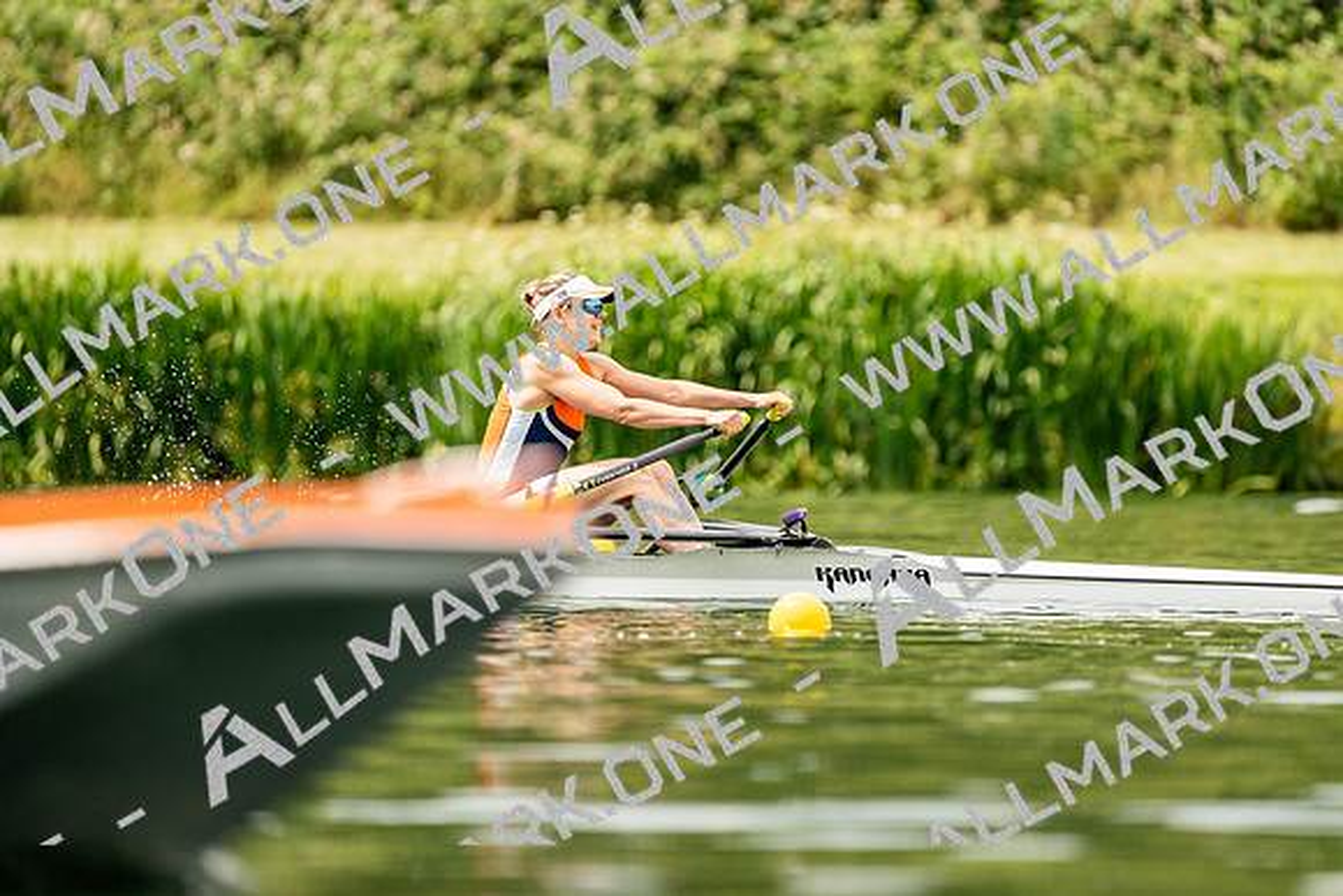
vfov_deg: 2.3
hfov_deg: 3.4
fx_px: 22388
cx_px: 672
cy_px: 448
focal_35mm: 600
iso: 500
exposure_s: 1/2000
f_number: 6.3
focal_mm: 600
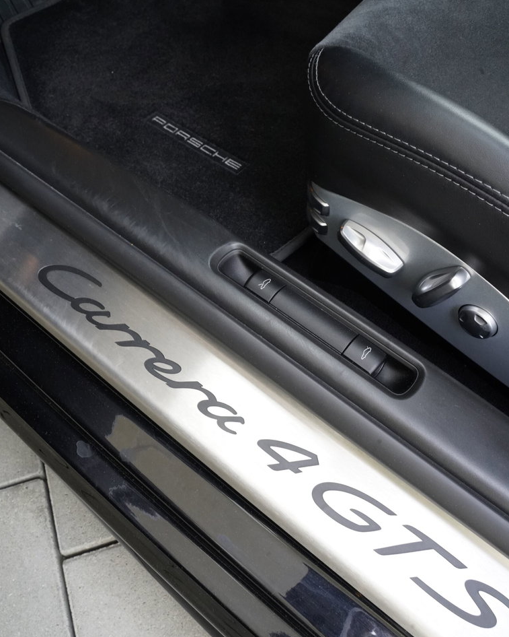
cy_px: 343
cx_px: 254
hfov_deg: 45.8
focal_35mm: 32
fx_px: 602
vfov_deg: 55.6
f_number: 16
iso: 5000
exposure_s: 1/60
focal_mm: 28
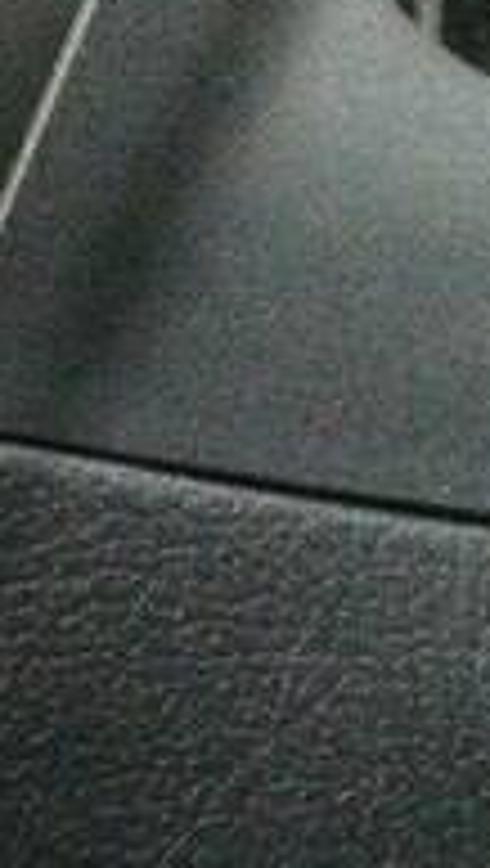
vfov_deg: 19.1
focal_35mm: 108
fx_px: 2487
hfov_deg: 9.3
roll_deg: +0.2
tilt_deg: -15.6
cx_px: -908
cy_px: 902
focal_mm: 4.15
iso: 400
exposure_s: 1/17
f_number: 2.2
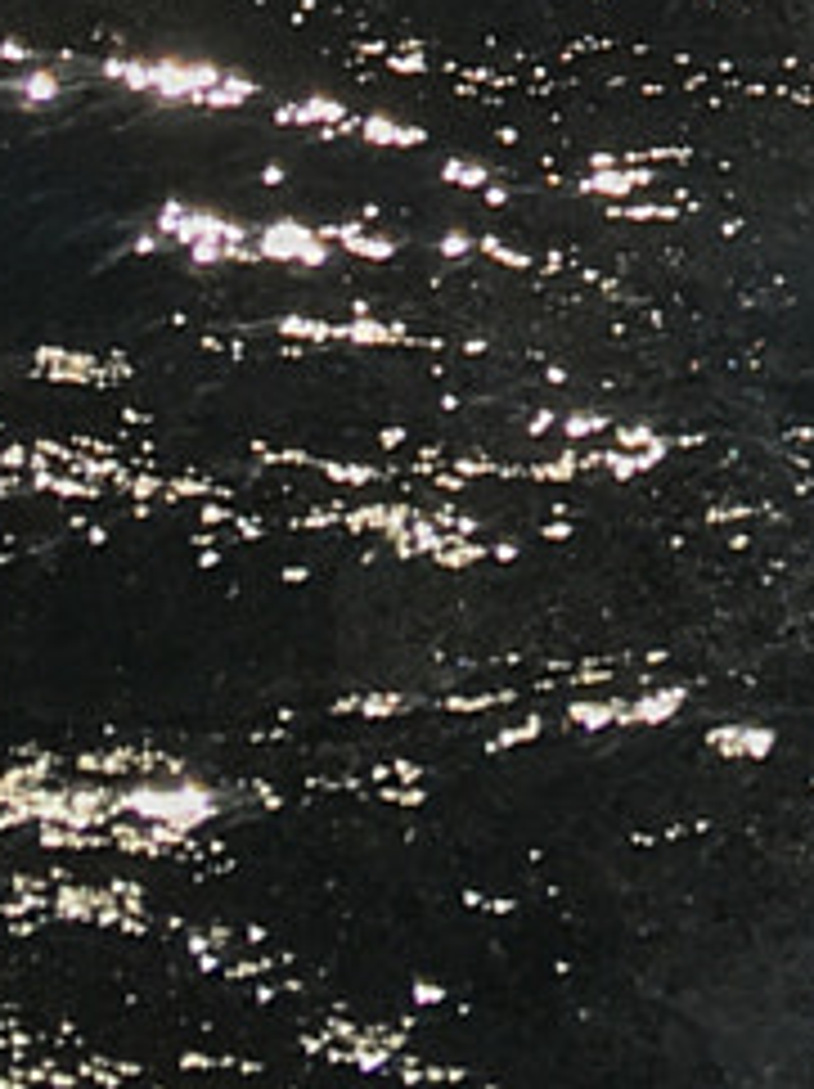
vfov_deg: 9.4
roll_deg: -0.7
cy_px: -1350
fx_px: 6031
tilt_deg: -19.6
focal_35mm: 192
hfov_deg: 7.5
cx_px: 1340
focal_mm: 4.15
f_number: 2.2
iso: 25
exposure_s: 1/5917
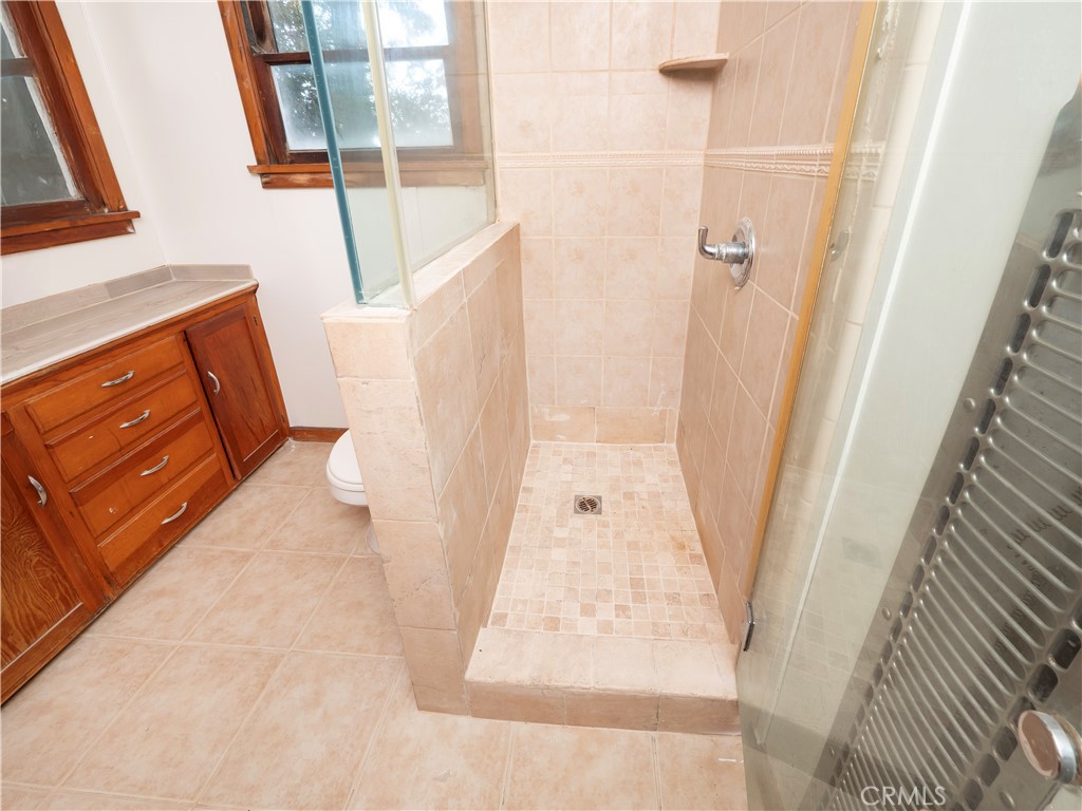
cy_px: 406
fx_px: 469
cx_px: 541
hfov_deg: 98.2
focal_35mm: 15
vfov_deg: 81.7
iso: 200
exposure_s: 1/15
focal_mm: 7
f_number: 8
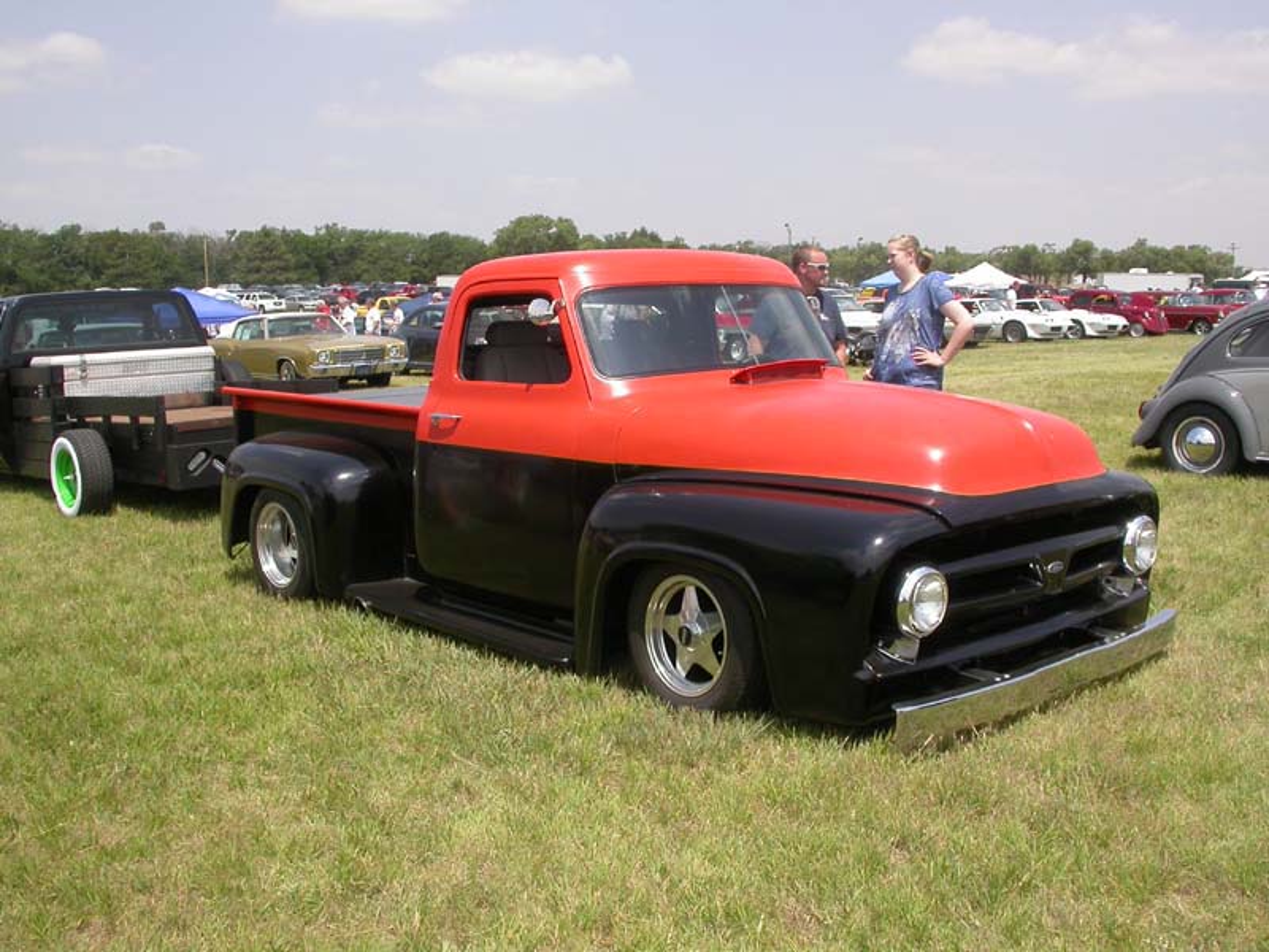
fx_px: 1393
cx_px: 634
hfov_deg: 49.0
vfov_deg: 37.7
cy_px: 476
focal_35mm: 38
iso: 100
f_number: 6.7
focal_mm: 7.85
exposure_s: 1/364
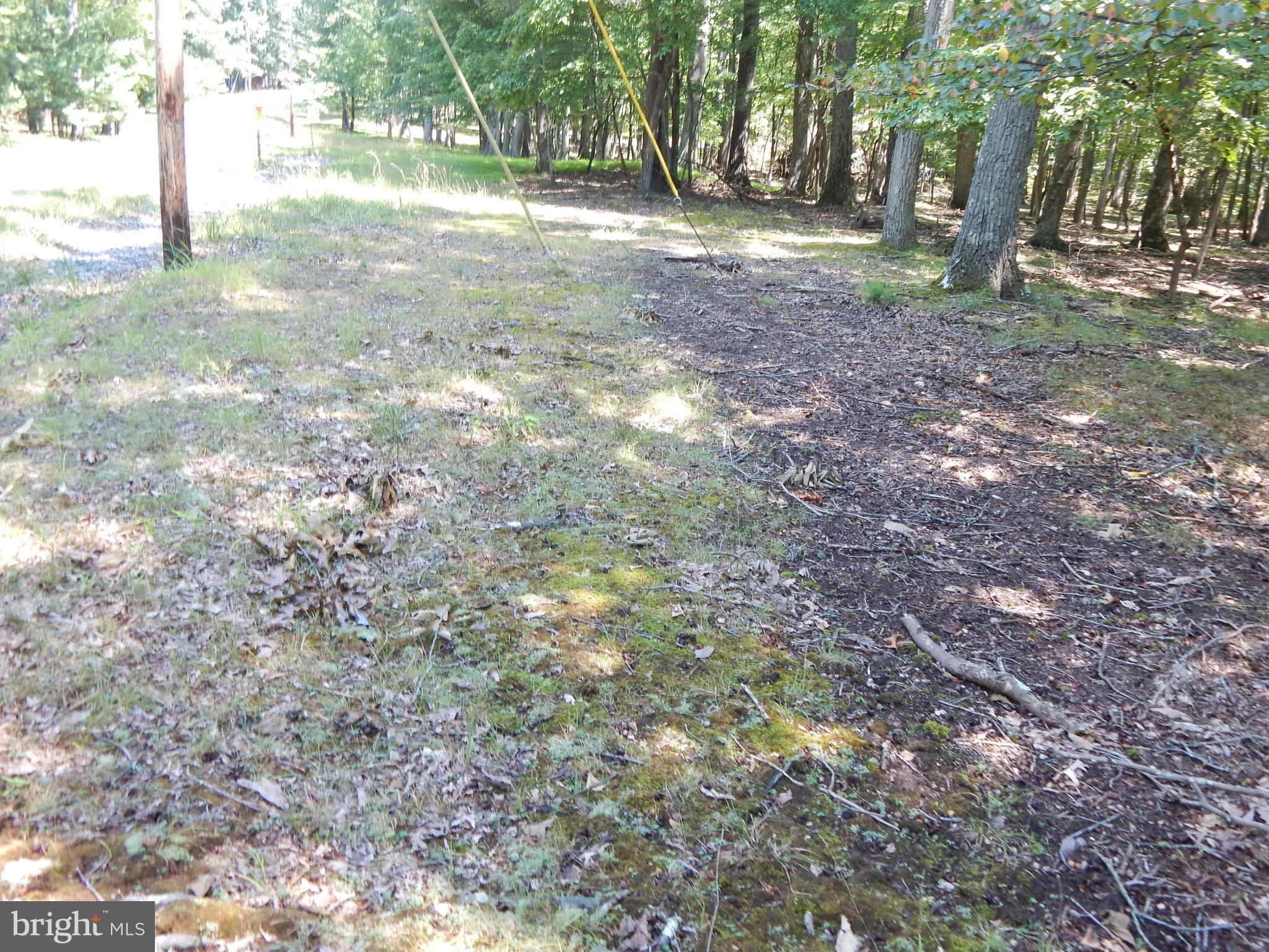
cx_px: 634
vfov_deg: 41.8
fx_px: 1246
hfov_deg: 54.0
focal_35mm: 34
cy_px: 476
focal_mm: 6.1
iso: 125
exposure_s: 1/60
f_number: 3.3
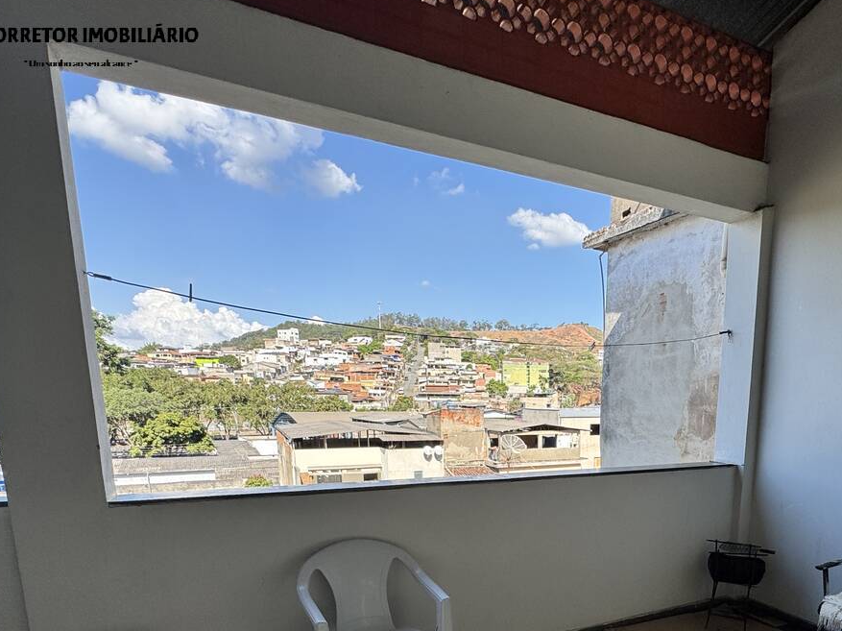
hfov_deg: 72.3
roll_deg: -2.9
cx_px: 541
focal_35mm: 23
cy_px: 504
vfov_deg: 54.8
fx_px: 559
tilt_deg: -13.2
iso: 50
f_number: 2.2
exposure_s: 1/713
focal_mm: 2.22
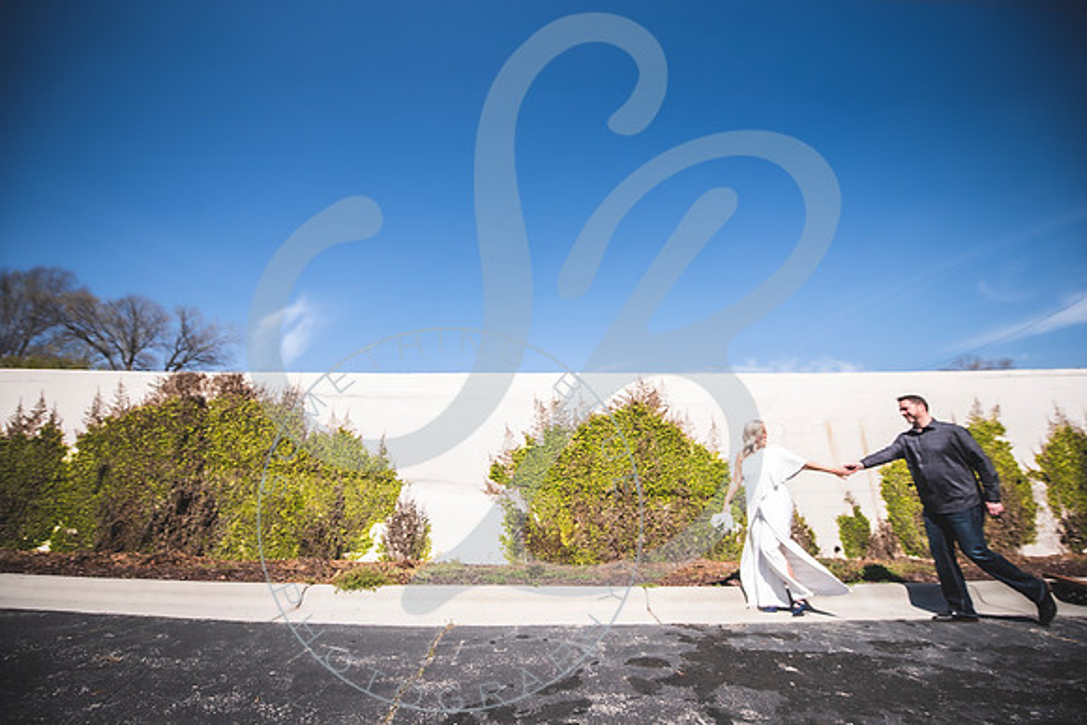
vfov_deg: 81.2
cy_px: 362
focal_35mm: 14
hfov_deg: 104.2
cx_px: 543
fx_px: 423
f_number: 2.8
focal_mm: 14
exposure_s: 1/3200
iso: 100
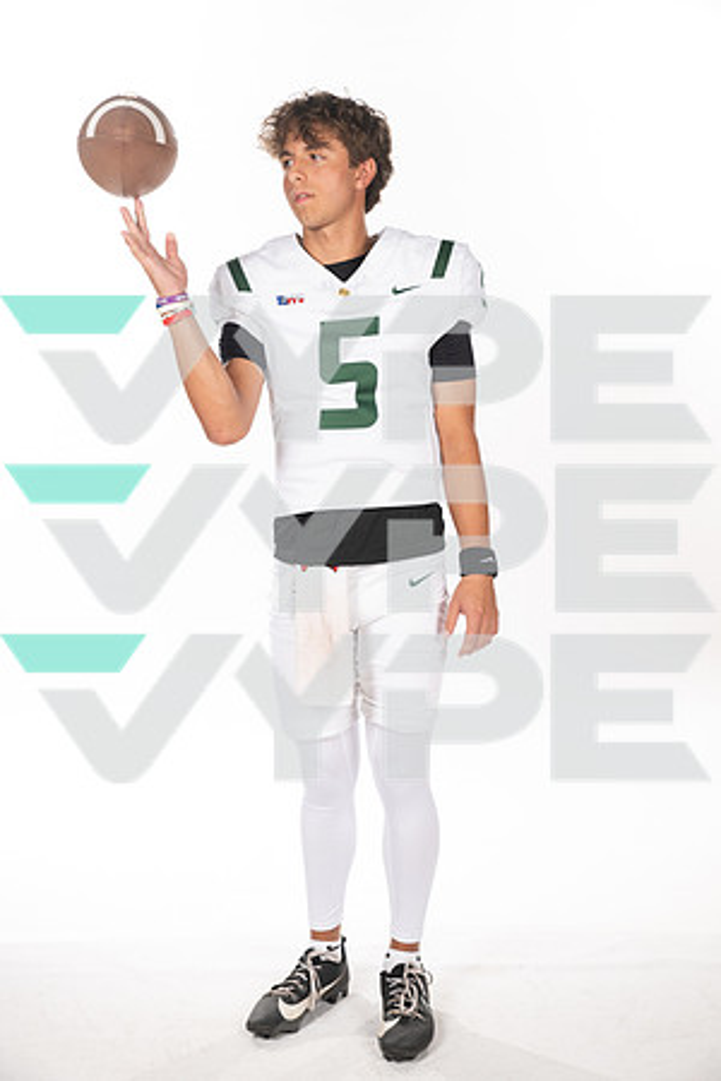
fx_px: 1682
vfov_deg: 35.6
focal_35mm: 56
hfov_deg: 24.2
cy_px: 540
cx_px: 360
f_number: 8
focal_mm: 56
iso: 640
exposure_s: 1/400
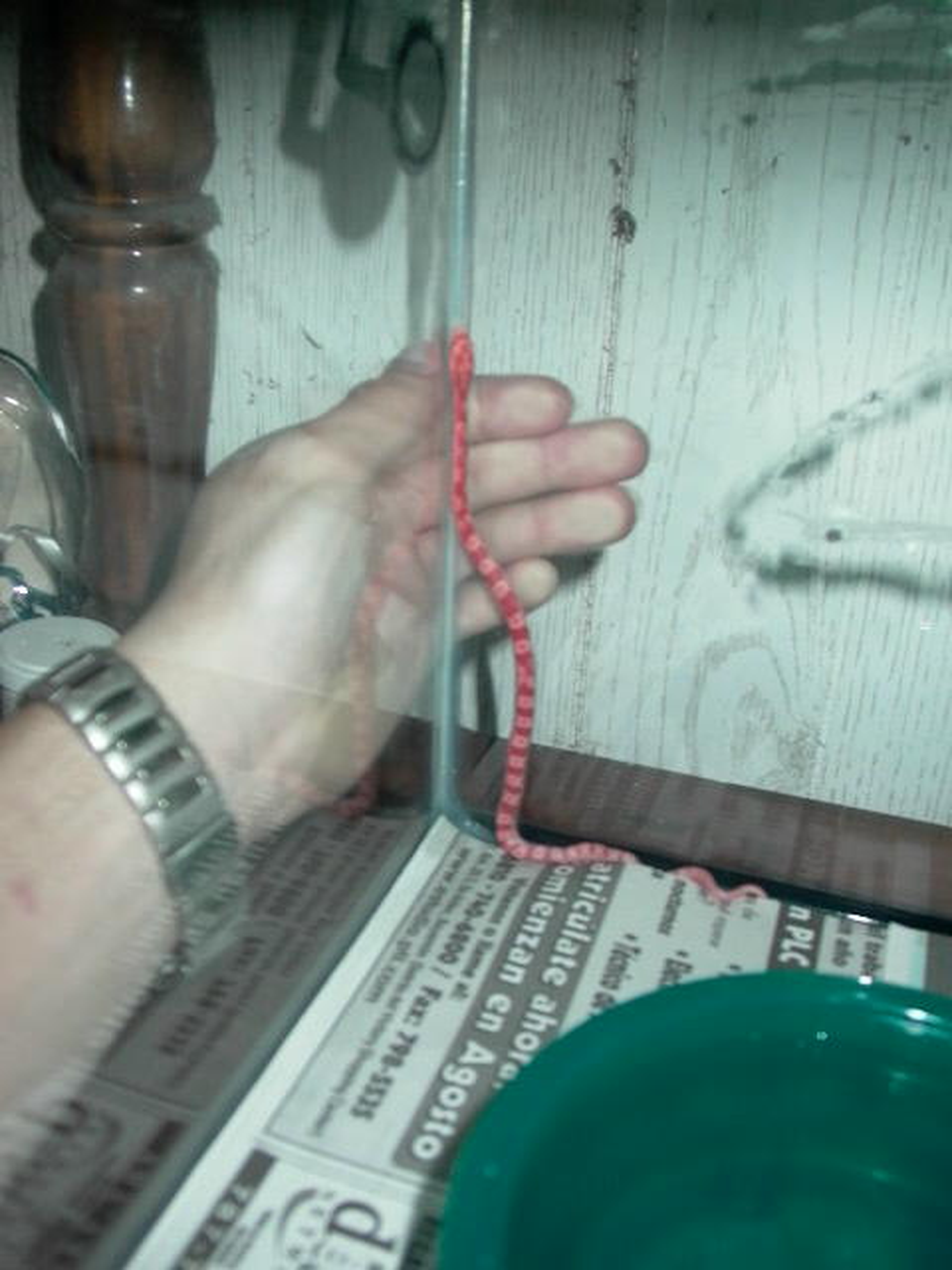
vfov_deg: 55.4
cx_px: 476
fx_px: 1210
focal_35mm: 33
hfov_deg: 42.9
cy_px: 635
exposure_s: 1/64.2
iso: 100
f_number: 2.04
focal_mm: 7.13
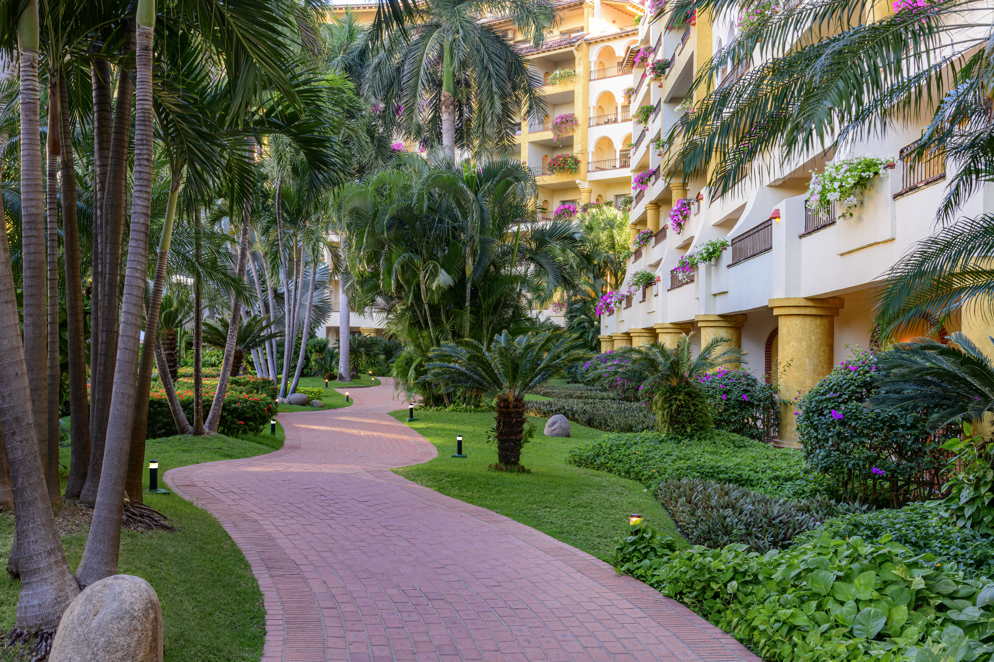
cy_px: 331
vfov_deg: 35.1
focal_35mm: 38
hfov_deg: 50.7
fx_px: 1049
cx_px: 497
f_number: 11
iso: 200
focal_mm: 38
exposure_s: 1/6
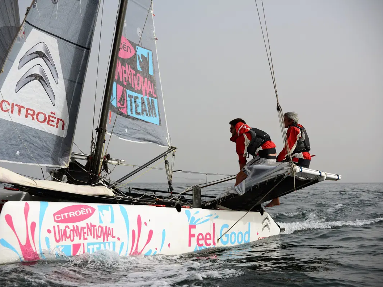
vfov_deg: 24.4
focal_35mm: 60
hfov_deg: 32.2
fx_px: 664
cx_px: 181
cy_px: 144
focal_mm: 55
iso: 100
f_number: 11
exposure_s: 1/250
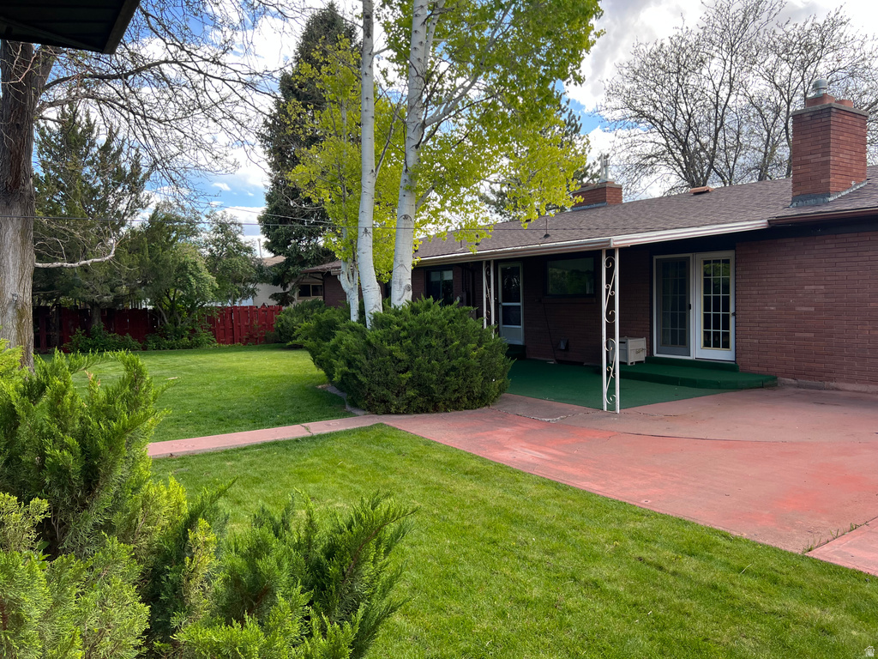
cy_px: 330
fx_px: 659
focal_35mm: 26
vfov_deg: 53.1
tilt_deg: -3.3
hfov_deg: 67.3
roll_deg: +1.3
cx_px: 439
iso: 50
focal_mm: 5.7
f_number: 1.5
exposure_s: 1/718
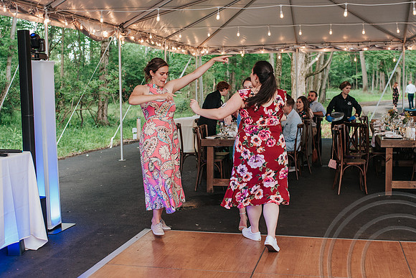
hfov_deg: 37.9
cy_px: 146
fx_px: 606
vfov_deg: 25.8
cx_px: 221
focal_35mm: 52
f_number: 2.8
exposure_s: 1/200
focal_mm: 35
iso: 800
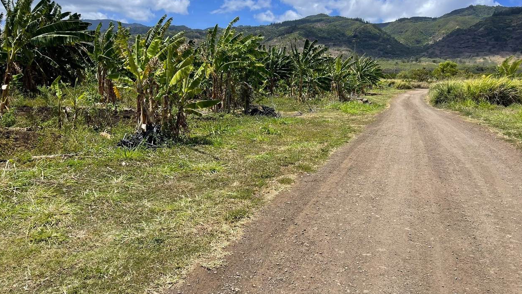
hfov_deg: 67.9
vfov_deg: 41.2
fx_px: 388
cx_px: 257
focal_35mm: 28
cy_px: 109
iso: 32
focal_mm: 5.1
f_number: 1.6
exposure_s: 1/3922
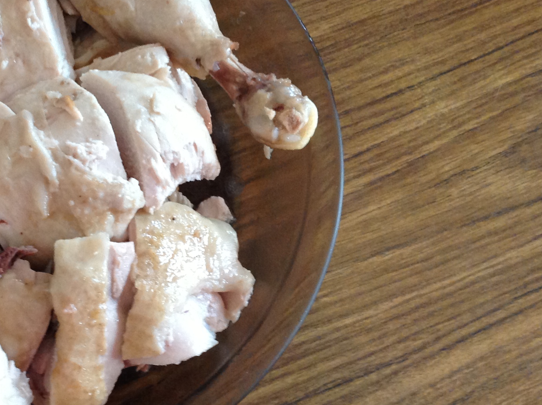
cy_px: 232
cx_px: 69
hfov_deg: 28.4
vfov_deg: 22.2
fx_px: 1032
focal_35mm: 66
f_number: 2.4
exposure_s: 1/15
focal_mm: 4.28
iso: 200
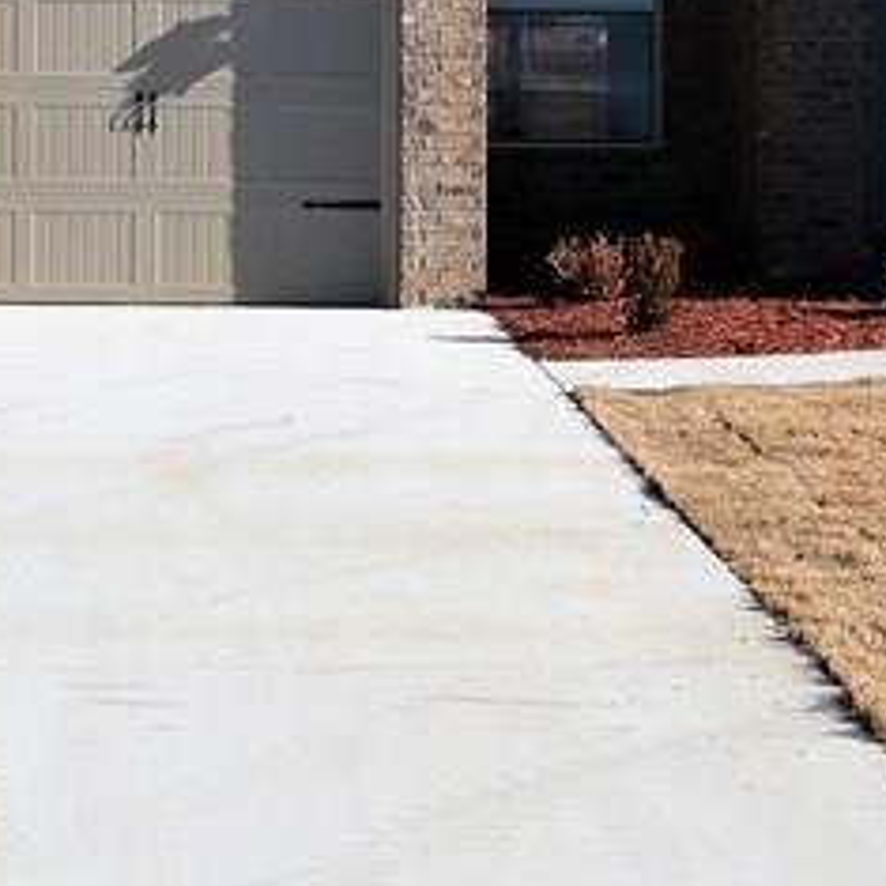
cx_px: 428
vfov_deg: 14.0
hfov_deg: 14.2
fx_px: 3562
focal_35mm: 123
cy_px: 72
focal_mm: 16
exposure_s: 1/500
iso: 200
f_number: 9
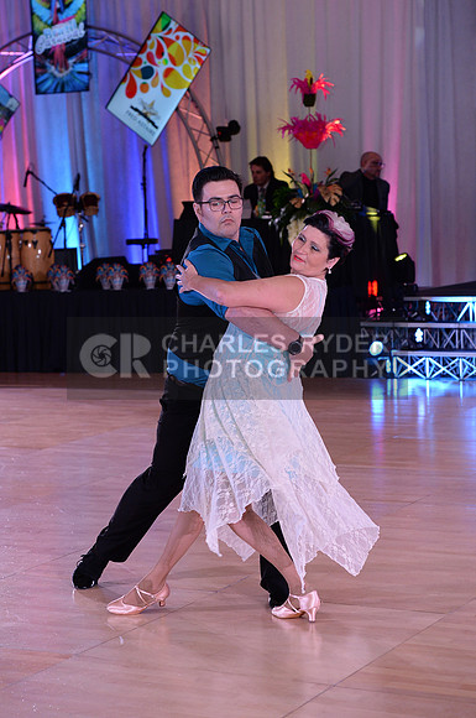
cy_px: 359
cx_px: 238
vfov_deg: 21.5
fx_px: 1890
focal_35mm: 95
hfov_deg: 14.4
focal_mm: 95
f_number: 4.5
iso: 2000
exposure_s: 1/250
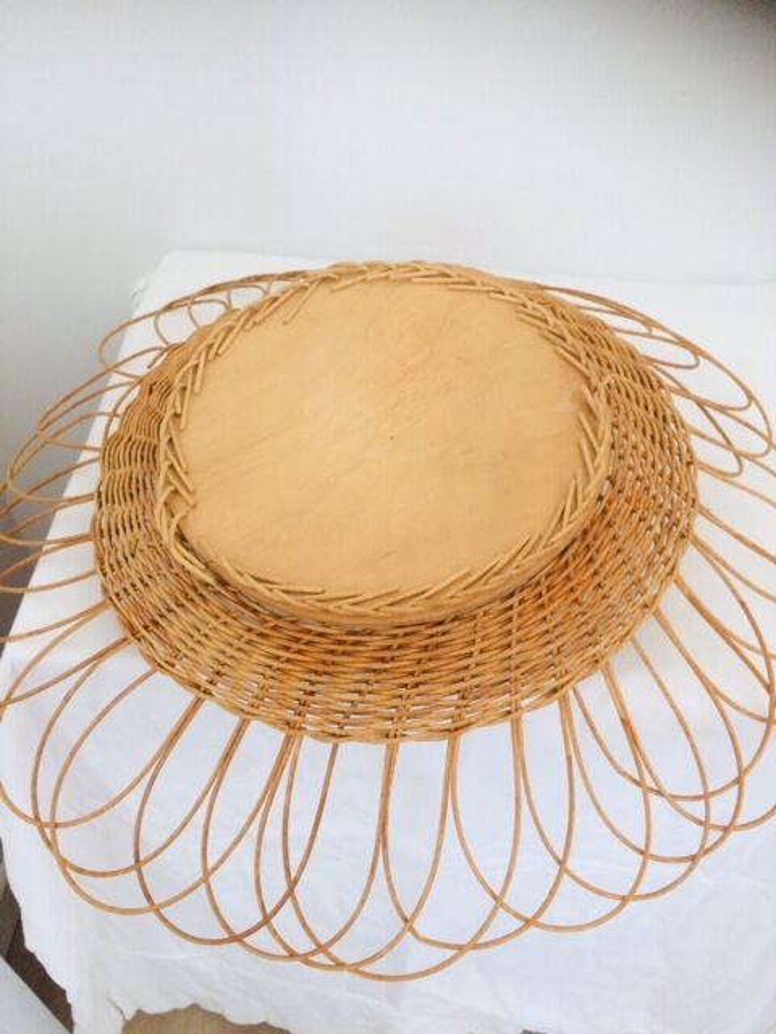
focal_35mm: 29
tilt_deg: -47.8
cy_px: 517
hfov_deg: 48.2
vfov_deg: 61.7
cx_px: 388
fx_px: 867
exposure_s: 1/33
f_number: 2.2
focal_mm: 4.15
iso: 160
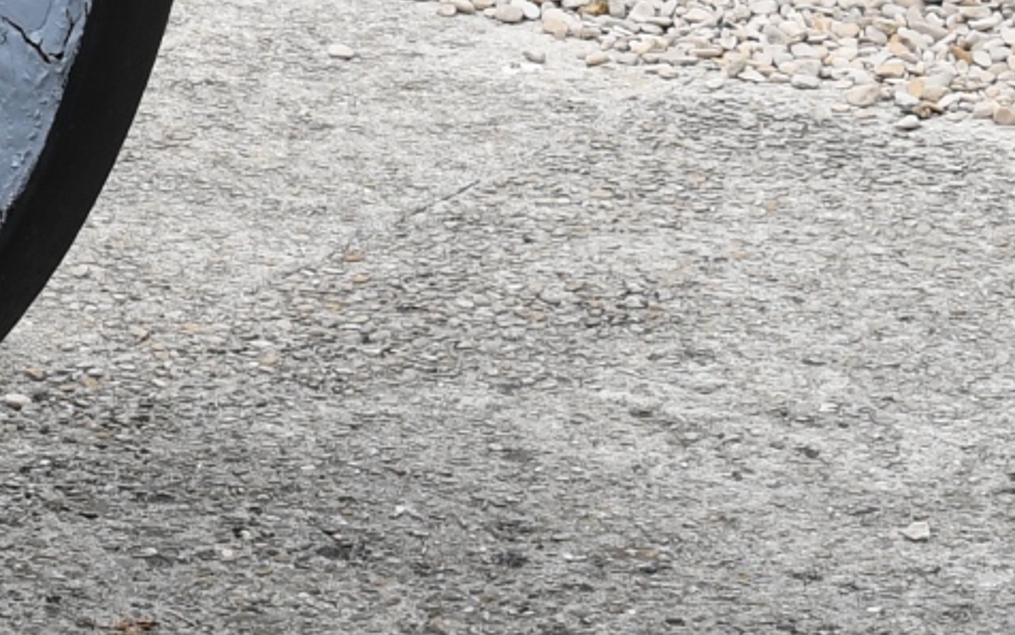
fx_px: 6393
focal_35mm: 231
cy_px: -239
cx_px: -1177
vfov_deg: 5.6
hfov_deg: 8.5
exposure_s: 1/200
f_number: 7.1
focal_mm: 30
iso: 125
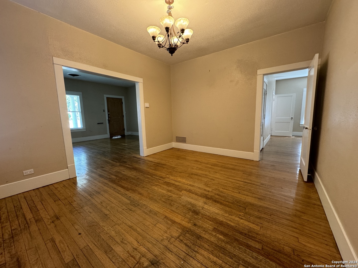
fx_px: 145
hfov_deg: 102.1
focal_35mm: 14
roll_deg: +1.5
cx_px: 179
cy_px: 134
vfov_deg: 85.7
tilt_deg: -8.1
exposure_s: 1/60
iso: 250
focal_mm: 2.22
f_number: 2.2
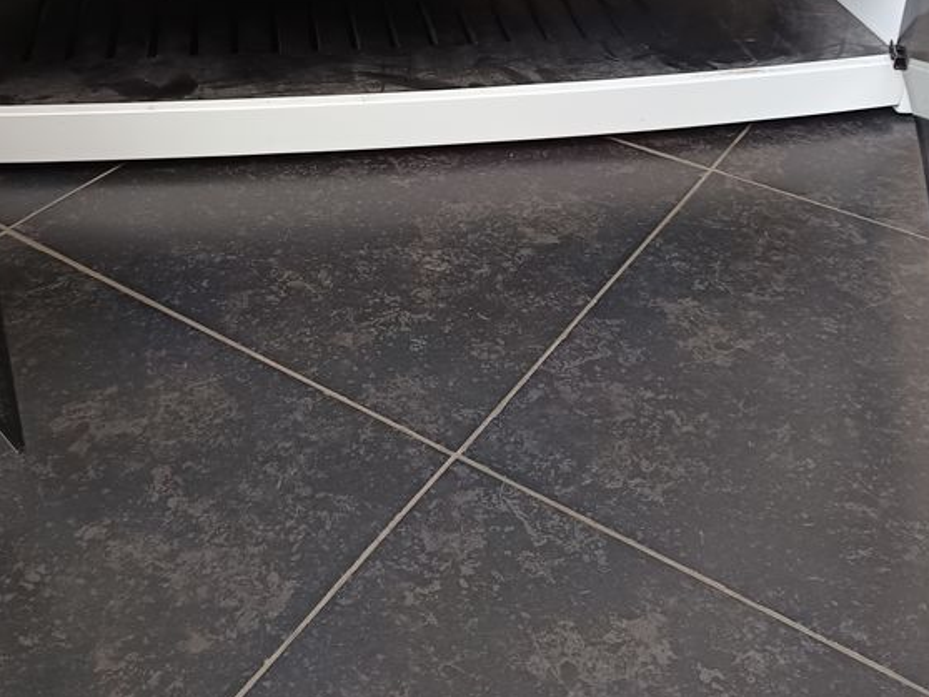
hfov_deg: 43.7
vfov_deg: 32.1
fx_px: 1155
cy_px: 80
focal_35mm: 43
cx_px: 391
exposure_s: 1/50
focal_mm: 5.31
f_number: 1.7
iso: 847
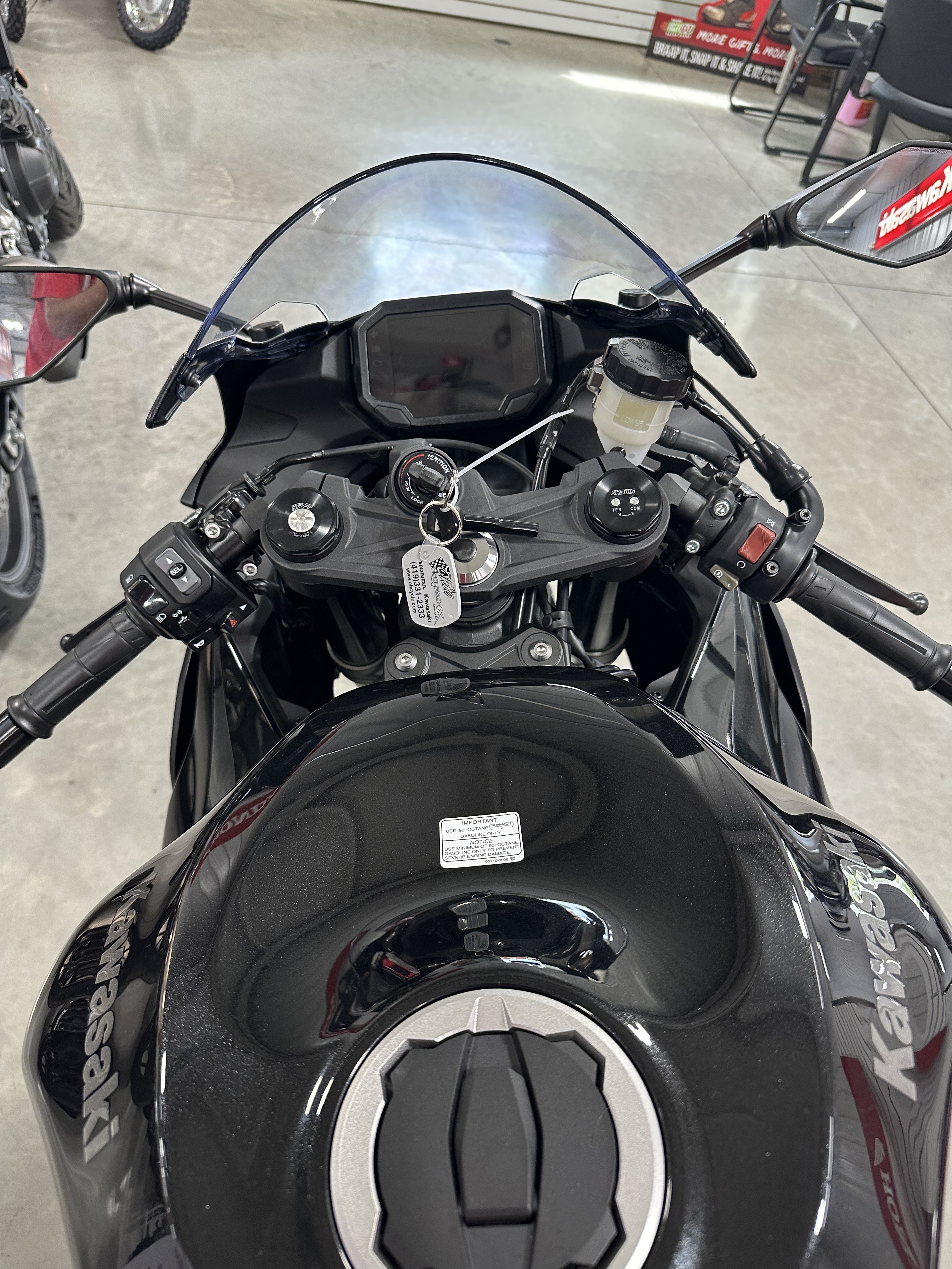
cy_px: 634
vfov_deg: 71.6
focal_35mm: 24
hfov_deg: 56.8
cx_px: 476
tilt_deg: -46.4
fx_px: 880
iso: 200
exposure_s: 1/120
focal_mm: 6.86
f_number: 1.78
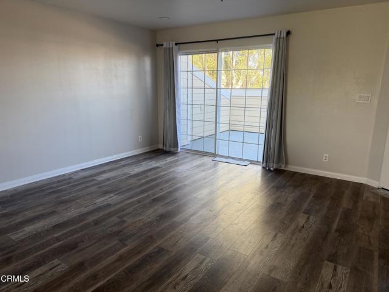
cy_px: 146
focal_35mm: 24
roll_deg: -0.1
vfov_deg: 56.8
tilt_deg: -11.9
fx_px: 270
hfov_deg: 71.6
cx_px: 194
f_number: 1.78
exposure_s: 1/203
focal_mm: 6.76
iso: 160
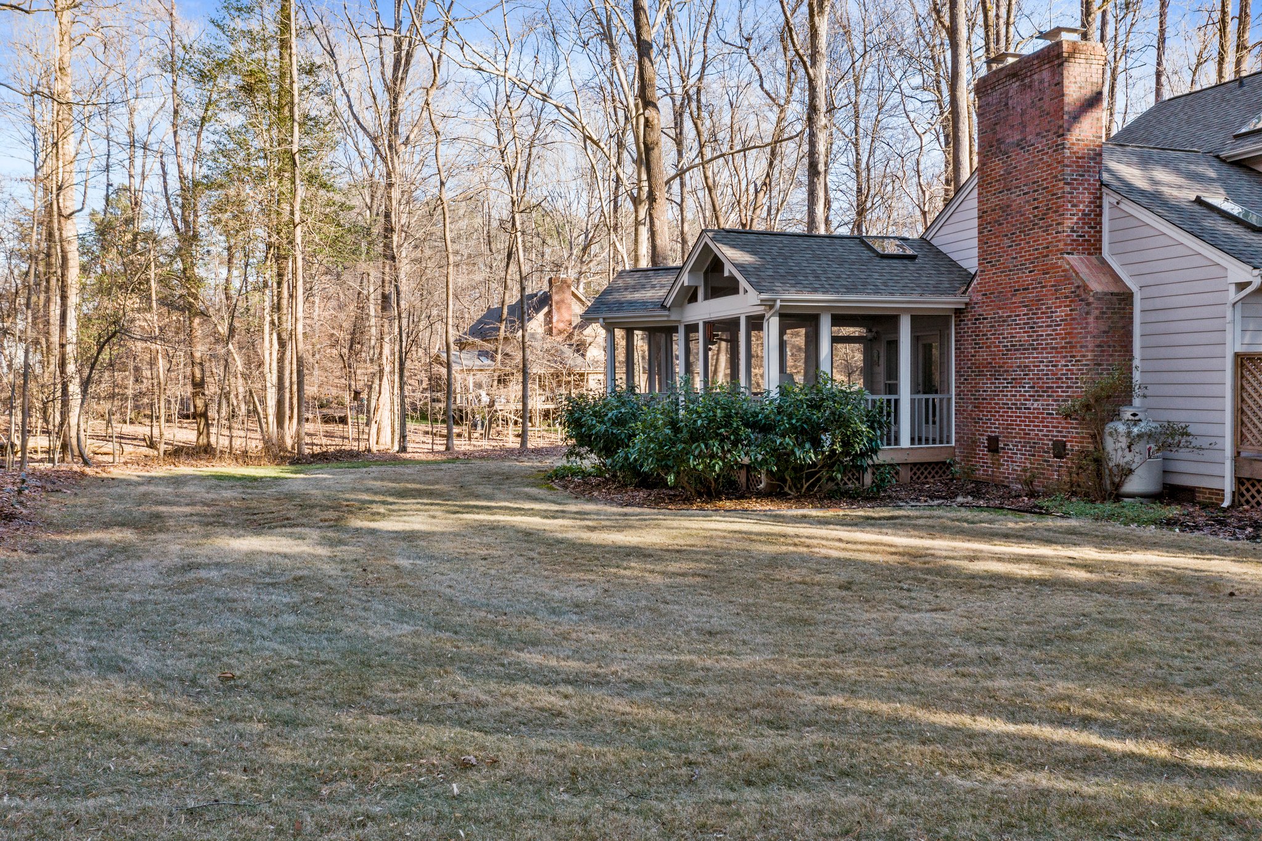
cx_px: 631
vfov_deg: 46.4
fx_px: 981
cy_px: 420
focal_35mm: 28
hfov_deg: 65.5
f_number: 4.5
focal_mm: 10.26
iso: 100
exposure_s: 1/160
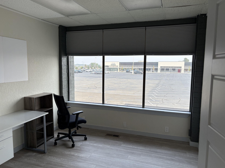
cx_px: 109
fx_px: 176
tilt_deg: -6.6
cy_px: 83
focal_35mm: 27
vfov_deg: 51.4
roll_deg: -0.5
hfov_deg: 65.3
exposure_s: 1/392
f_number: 1.6
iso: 50
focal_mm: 5.96
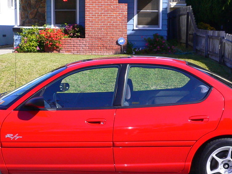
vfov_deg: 22.4
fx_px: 436
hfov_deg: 29.8
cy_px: 126
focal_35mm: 65
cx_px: 118
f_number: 5.6
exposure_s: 1/250
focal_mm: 5.8
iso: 100
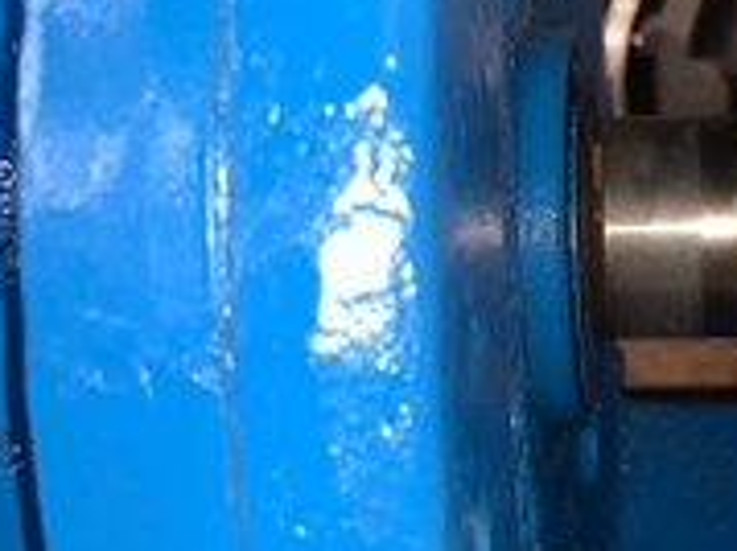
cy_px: 259
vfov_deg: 25.2
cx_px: 766
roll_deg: +0.3
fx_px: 1234
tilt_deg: -16.9
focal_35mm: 58
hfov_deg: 30.5
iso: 25
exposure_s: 1/7
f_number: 1.8
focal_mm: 4.25
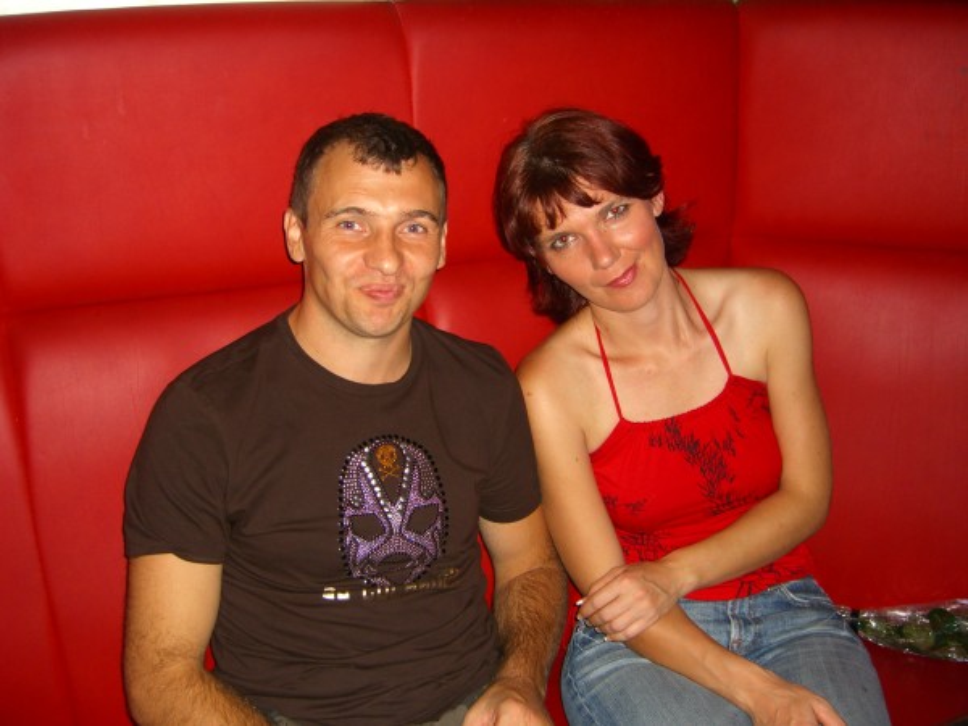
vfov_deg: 37.7
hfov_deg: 49.0
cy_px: 363
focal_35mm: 38
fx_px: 1063
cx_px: 484
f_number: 2.8
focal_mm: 7.9
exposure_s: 1/60
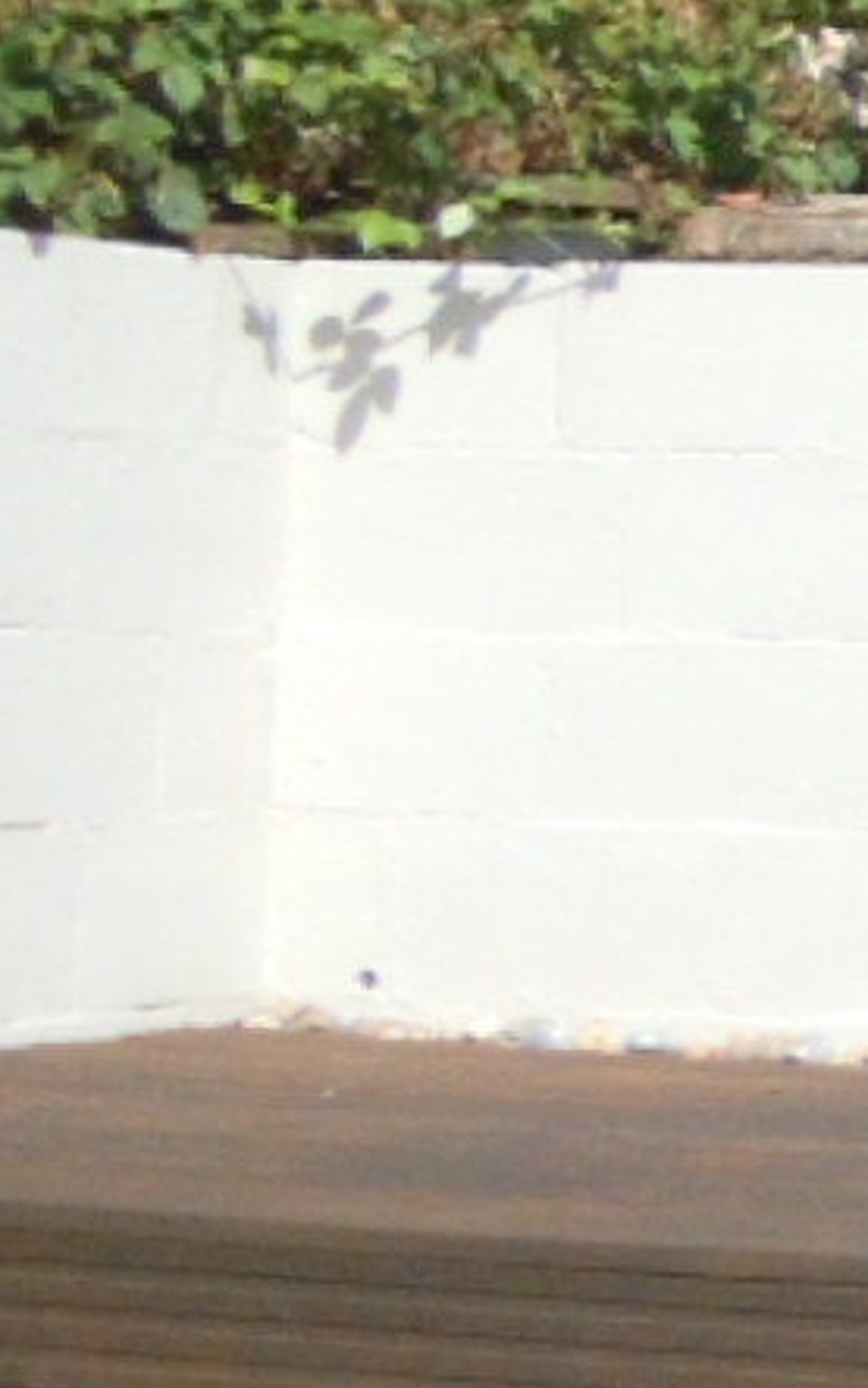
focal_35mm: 147
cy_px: 439
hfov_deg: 7.4
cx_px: 2952
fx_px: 5562
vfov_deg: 14.2
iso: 400
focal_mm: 5.4
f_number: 7
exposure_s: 1/640
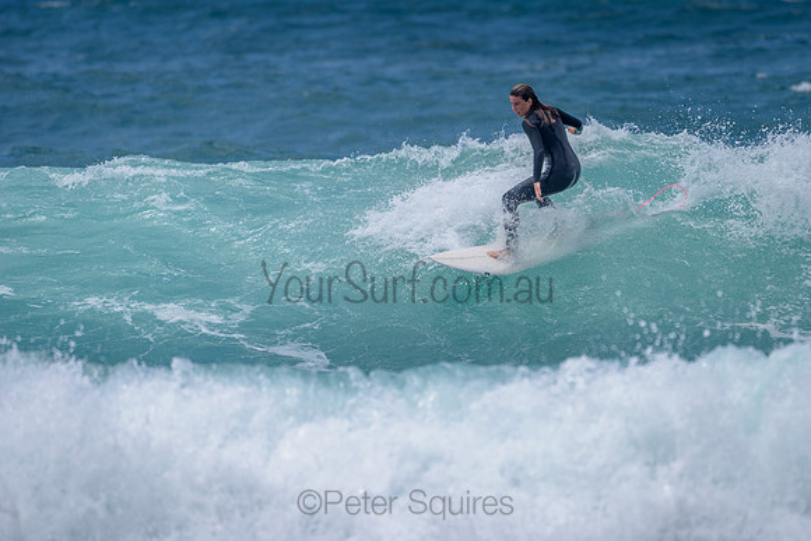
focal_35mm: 614
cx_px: 498
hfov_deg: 3.4
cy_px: 209
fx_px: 13841
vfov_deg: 2.2
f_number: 5.6
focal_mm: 500
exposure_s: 1/2000
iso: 110
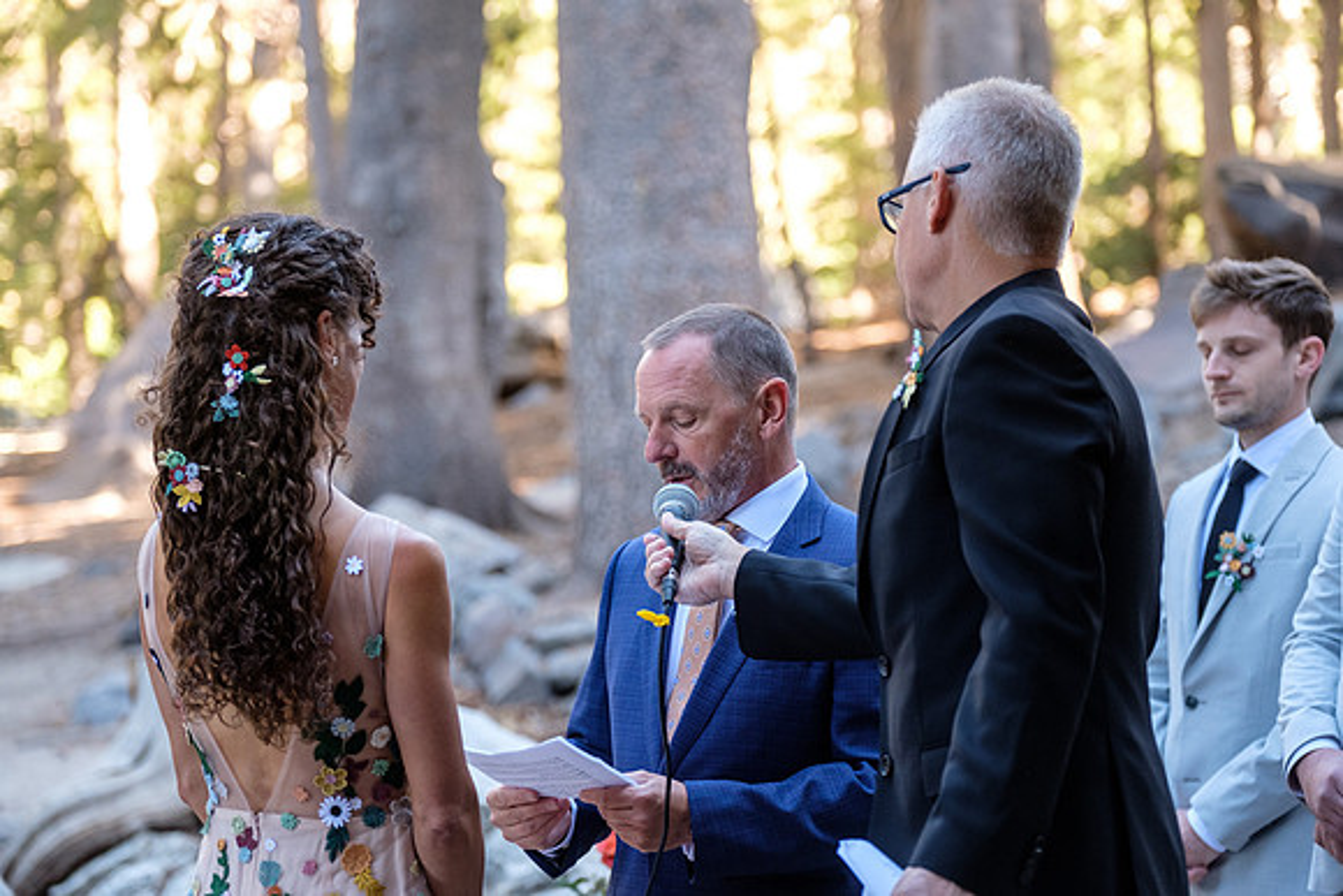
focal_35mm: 121
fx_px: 4515
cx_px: 672
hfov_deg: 16.9
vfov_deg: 11.3
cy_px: 448
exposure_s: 1/210
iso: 1000
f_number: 2.8
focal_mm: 80.4
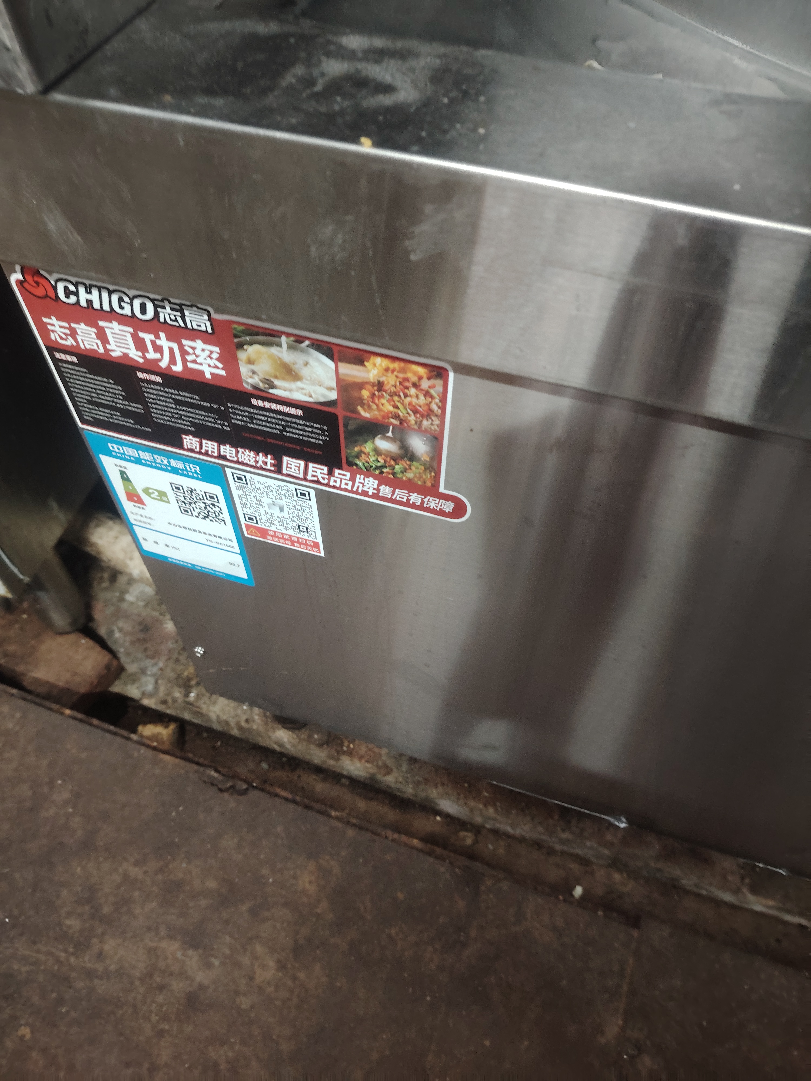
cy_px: 540
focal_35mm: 24
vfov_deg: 71.6
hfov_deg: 56.8
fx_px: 750
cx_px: 406
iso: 4994
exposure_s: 1/25
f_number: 1.75
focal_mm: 5.25
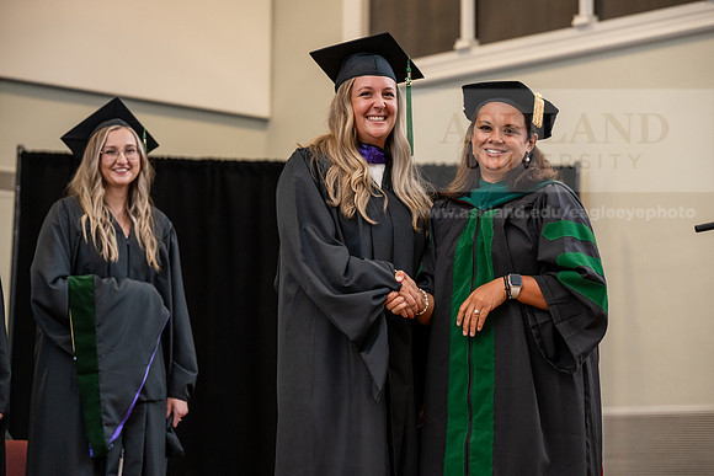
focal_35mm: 99
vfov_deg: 13.8
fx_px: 1964
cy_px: 238
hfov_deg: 20.6
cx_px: 357
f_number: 3.5
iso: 1600
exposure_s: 1/200
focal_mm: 99
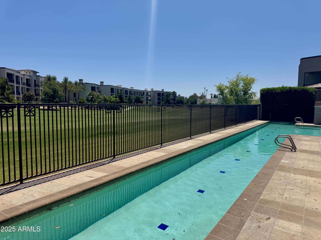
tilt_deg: -4.2
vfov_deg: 56.8
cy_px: 120
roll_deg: -0.3
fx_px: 223
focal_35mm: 24
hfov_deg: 71.6
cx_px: 160
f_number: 1.78
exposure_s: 1/9009
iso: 80
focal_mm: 6.76
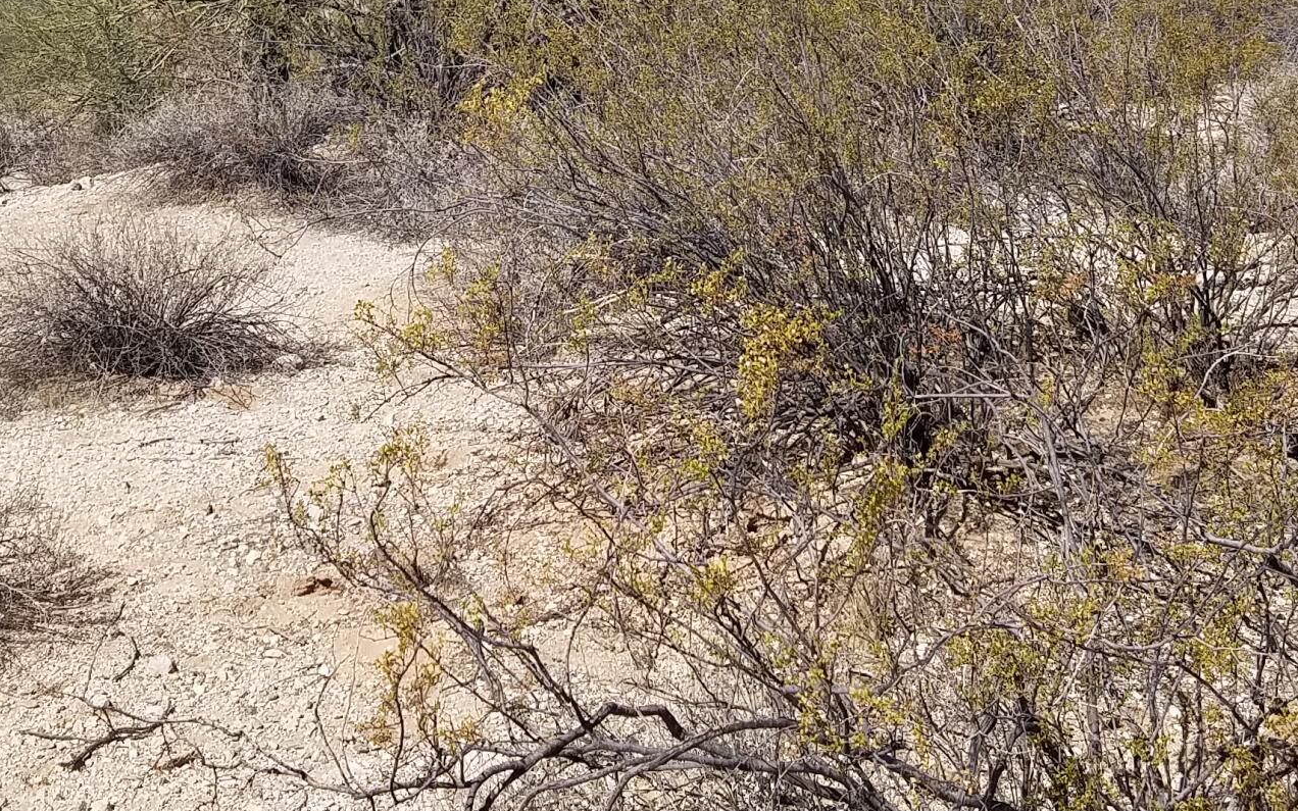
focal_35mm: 65
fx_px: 2299
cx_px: 565
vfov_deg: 18.6
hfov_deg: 31.5
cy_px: -246
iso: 50
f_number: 1.7
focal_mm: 4.2
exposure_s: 1/3800
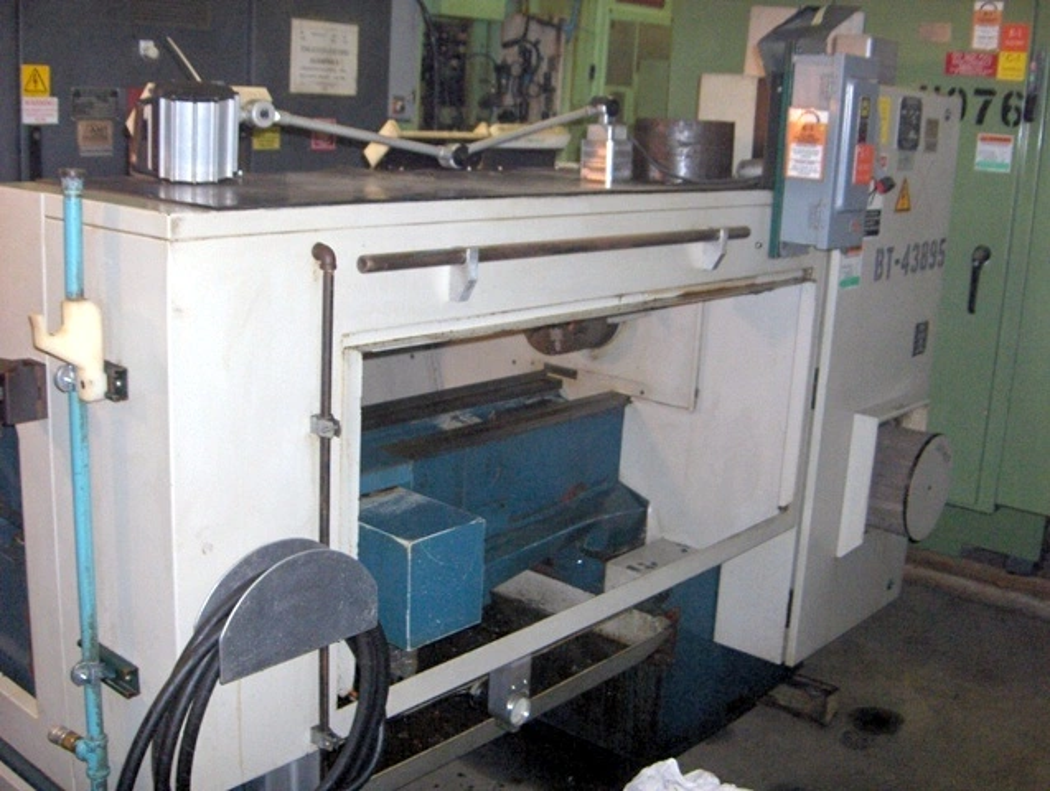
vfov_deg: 36.9
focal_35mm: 39
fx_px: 1185
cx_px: 525
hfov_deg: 47.8
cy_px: 396
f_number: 2.8
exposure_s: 1/60
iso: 100
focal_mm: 8
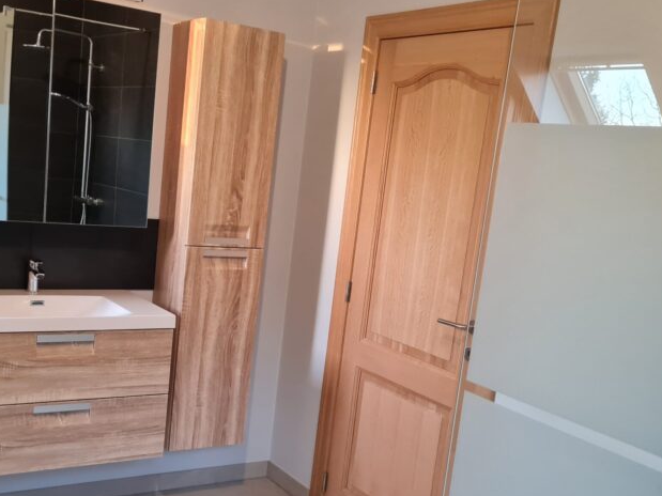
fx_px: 822
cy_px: 319
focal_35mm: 43
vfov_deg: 33.4
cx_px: 284
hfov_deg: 43.7
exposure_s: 1/50
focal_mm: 5.4
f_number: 1.8
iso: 400
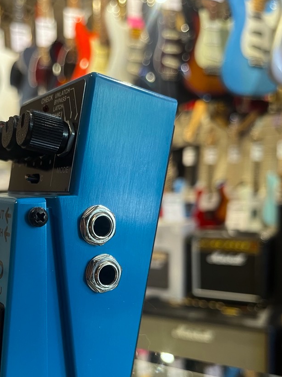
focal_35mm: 38
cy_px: 259
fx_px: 413
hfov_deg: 37.0
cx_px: 78
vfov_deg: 47.9
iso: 250
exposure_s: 1/60
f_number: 1.6
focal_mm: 5.1
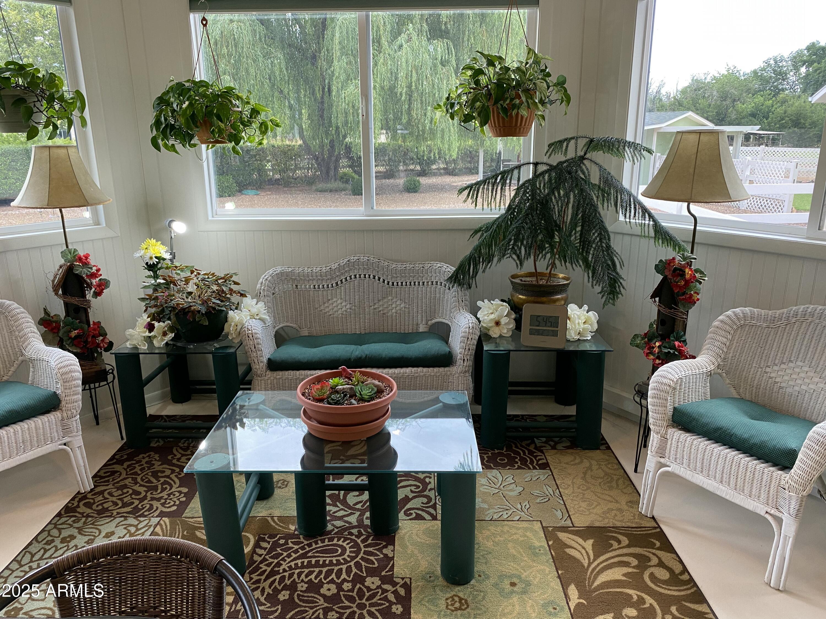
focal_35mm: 26
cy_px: 310
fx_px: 620
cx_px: 413
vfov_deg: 53.1
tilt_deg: -15.8
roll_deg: +0.5
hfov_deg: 67.3
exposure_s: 1/60
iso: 80
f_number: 1.8
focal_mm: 4.25
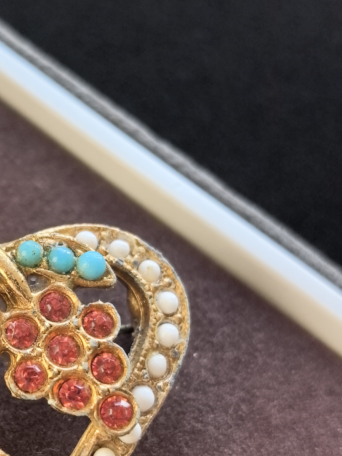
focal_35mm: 69
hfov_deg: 20.7
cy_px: 288
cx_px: 17
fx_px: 909
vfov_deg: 28.1
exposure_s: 1/247
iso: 50
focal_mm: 6.98
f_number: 2
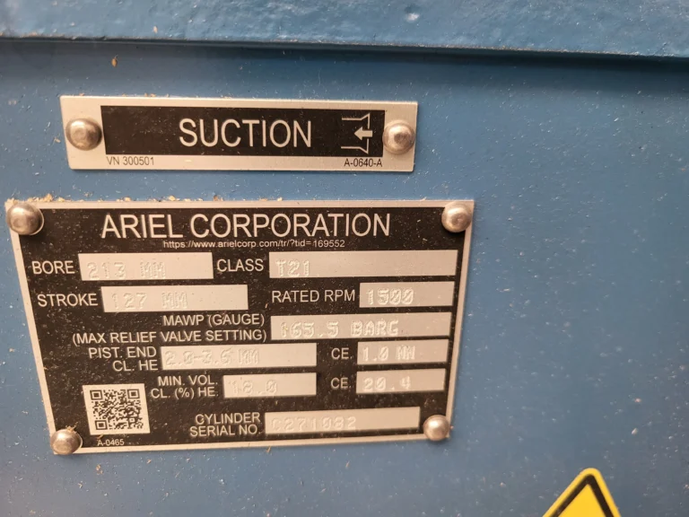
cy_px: 258
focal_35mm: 26
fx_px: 518
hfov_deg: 67.3
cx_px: 344
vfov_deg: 53.1
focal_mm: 5.4
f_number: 1.8
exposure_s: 1/50
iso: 400
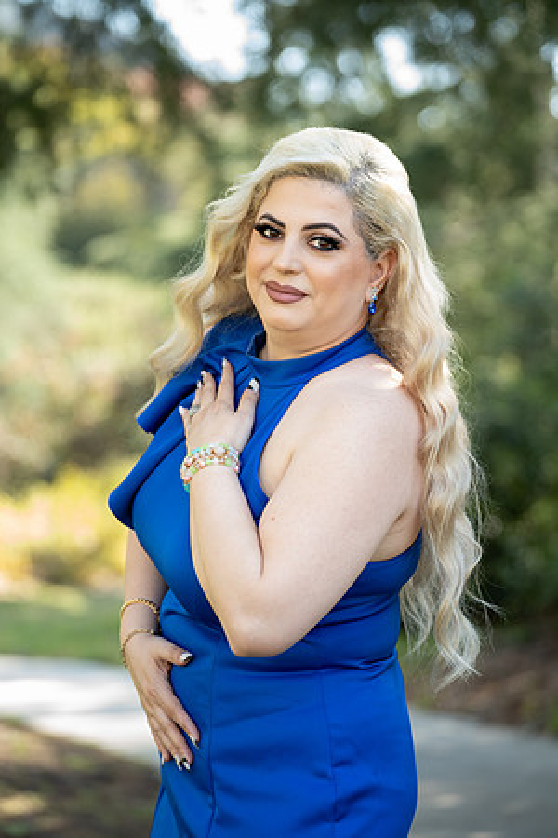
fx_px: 2232
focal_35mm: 96
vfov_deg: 21.2
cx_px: 279
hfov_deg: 14.3
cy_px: 419
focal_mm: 96
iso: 400
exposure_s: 1/200
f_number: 2.8
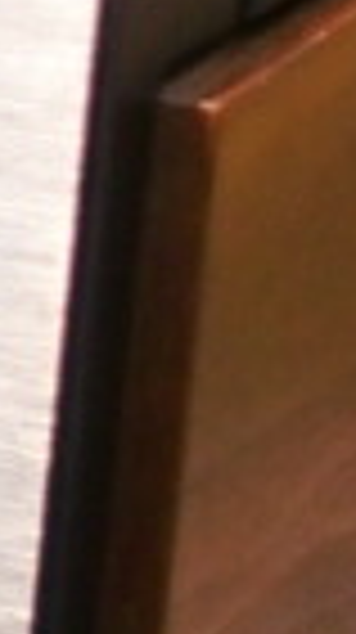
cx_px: -1068
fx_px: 5487
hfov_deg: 3.5
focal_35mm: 326
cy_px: 553
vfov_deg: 6.6
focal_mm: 11.7
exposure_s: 1/50
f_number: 4.1
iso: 400
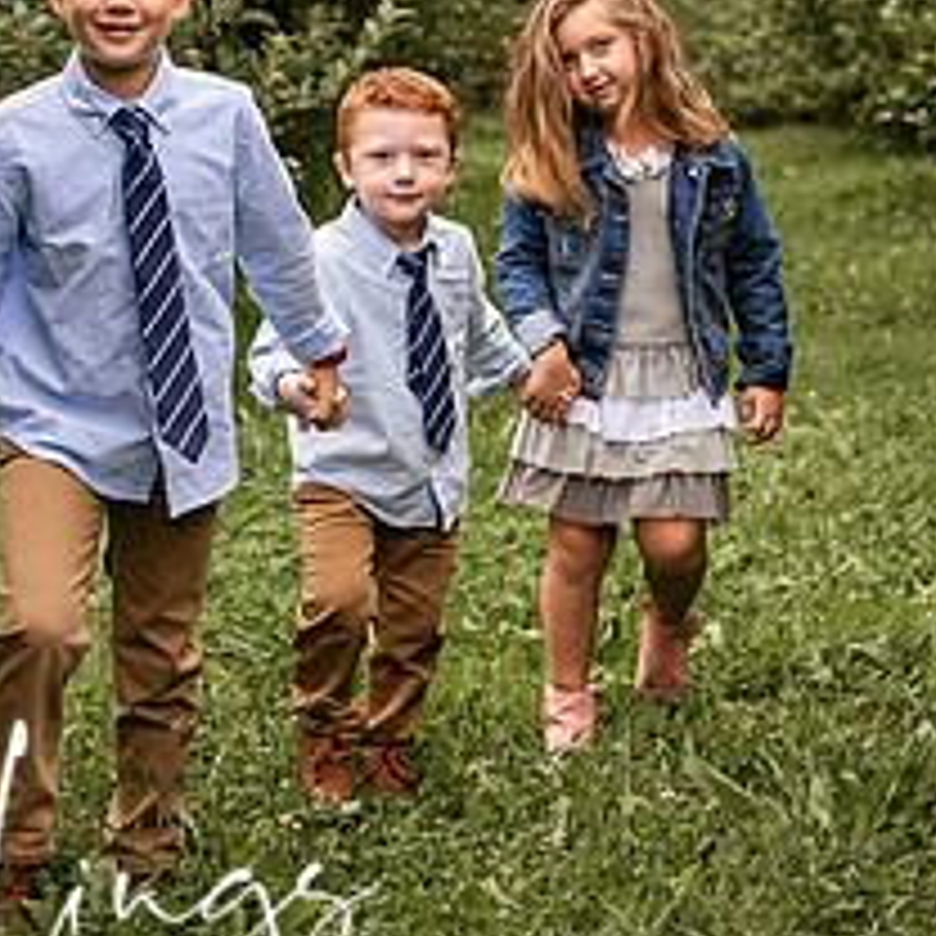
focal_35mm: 115
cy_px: 372
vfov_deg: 15.1
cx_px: 641
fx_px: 3518
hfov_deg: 15.1
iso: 100
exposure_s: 1/250
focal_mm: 35
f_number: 2.5
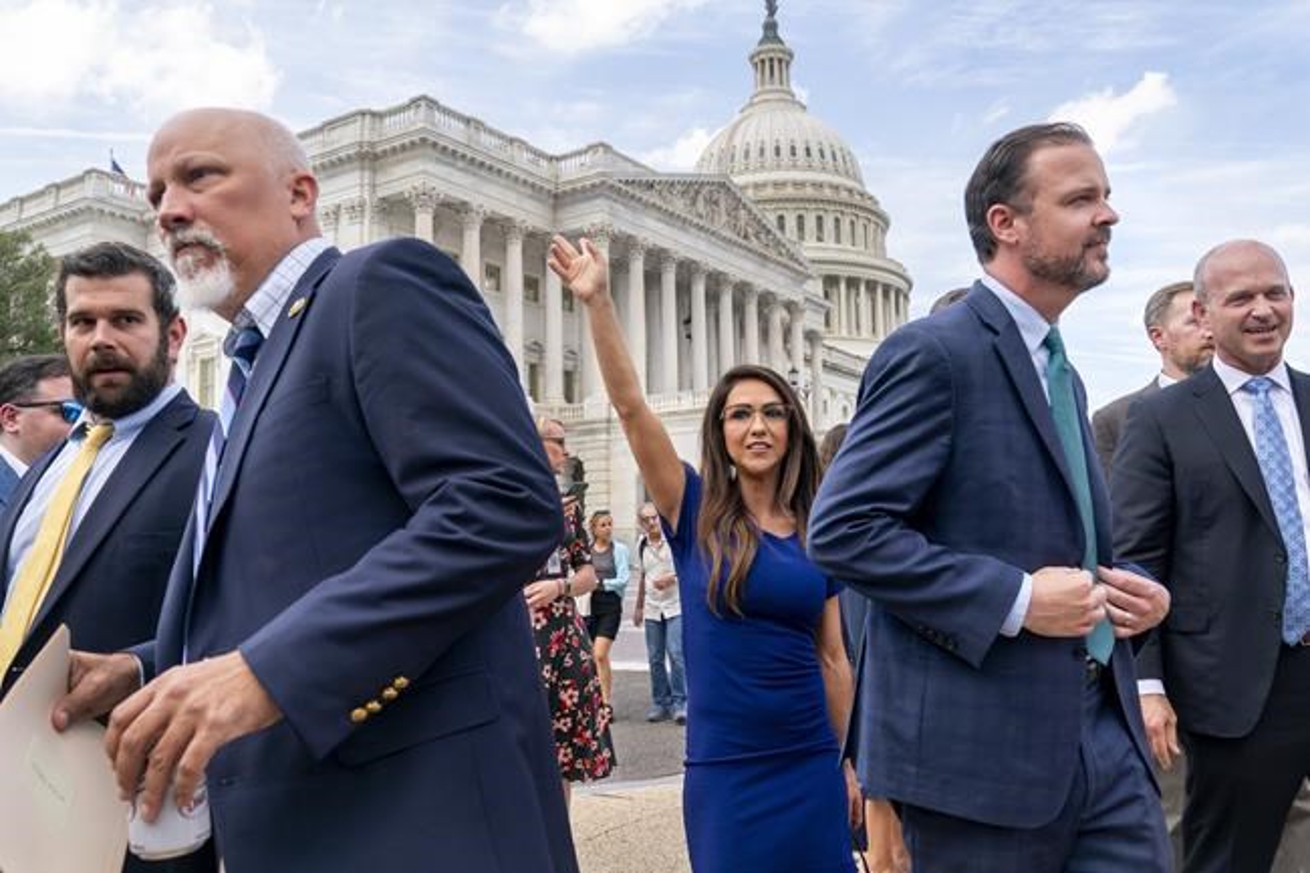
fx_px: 1091
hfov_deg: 61.9
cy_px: 436
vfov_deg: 43.6
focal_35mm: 30
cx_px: 655
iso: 400
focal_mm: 30
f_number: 7.1
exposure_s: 1/400
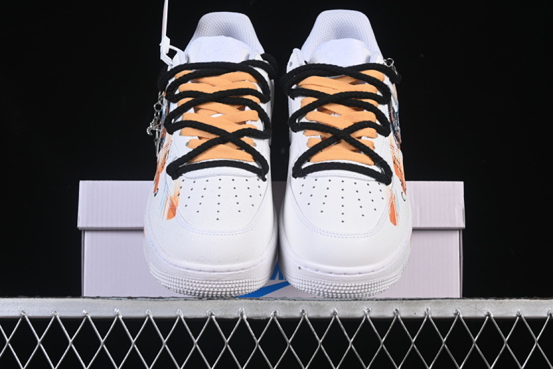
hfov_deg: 27.0
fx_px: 1152
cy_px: 184
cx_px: 276
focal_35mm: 75
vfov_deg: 18.2
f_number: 8
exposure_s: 1/80
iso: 160
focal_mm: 50
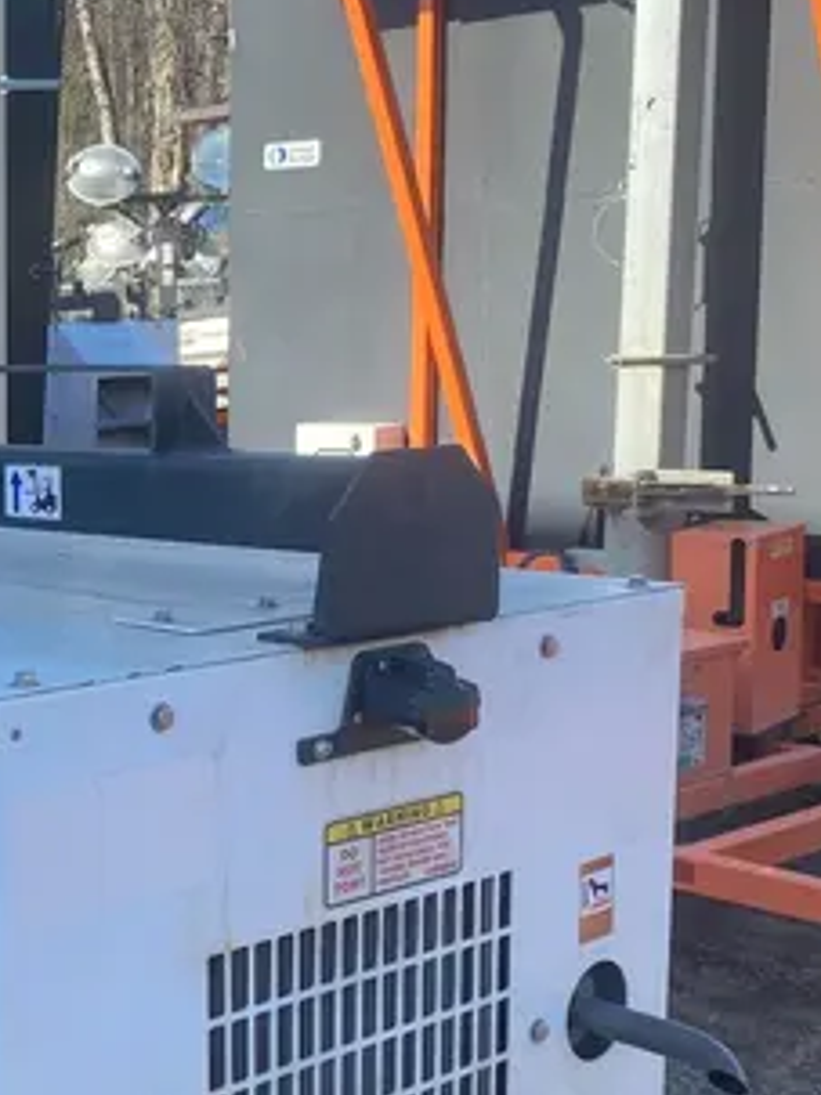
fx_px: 1994
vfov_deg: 30.7
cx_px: -61
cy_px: 631
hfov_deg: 22.1
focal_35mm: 63
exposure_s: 1/852
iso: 32
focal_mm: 4.25
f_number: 1.8
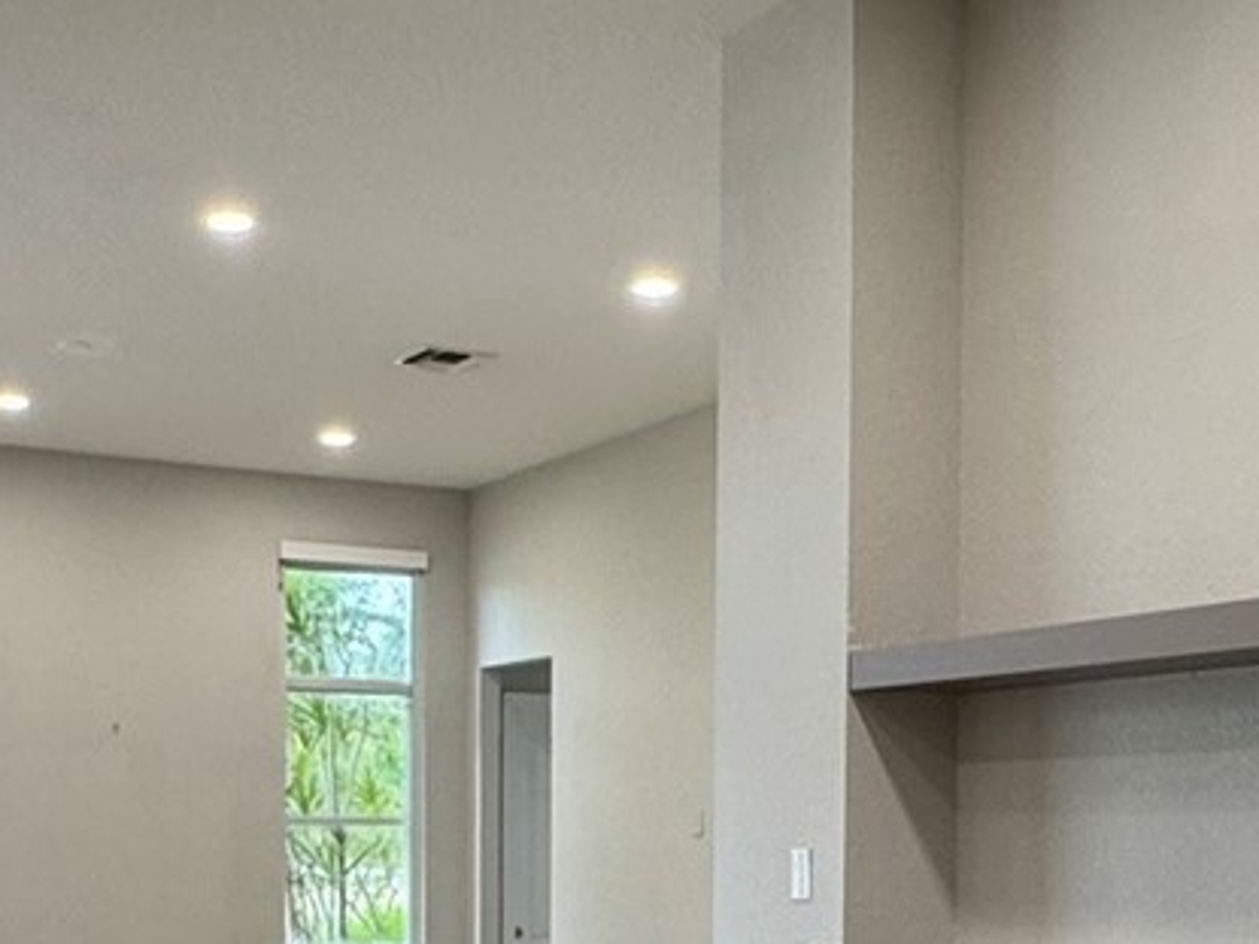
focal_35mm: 54
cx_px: 504
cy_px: 898
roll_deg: -0.5
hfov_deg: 35.4
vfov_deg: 25.9
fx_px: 1963
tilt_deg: -2.5
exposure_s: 1/60
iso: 200
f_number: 2.2
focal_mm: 2.22
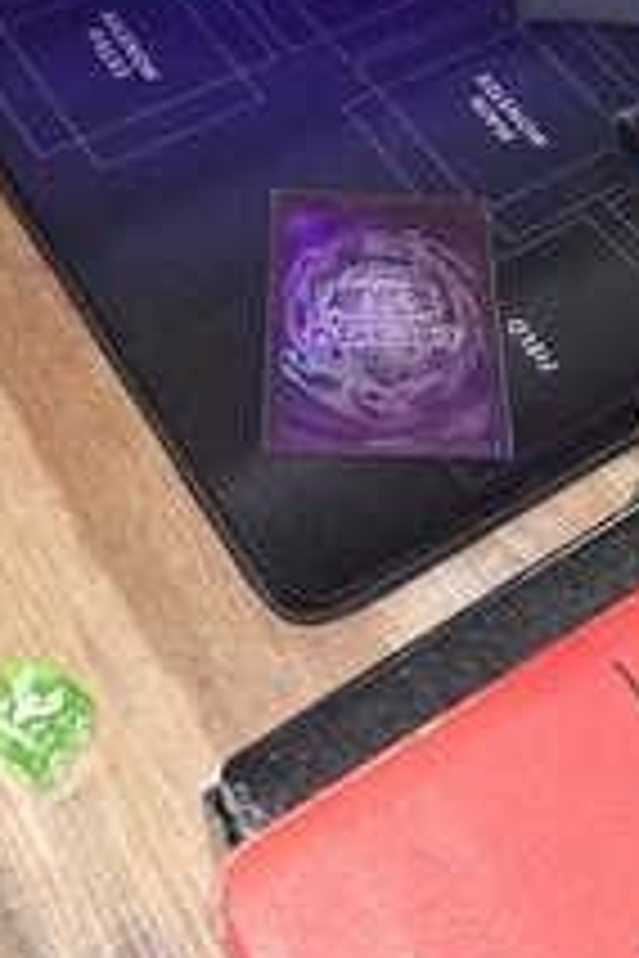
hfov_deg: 29.9
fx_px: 1198
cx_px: 297
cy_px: 261
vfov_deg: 42.5
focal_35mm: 45
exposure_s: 1/40
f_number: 1.8
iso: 64
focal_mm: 5.54
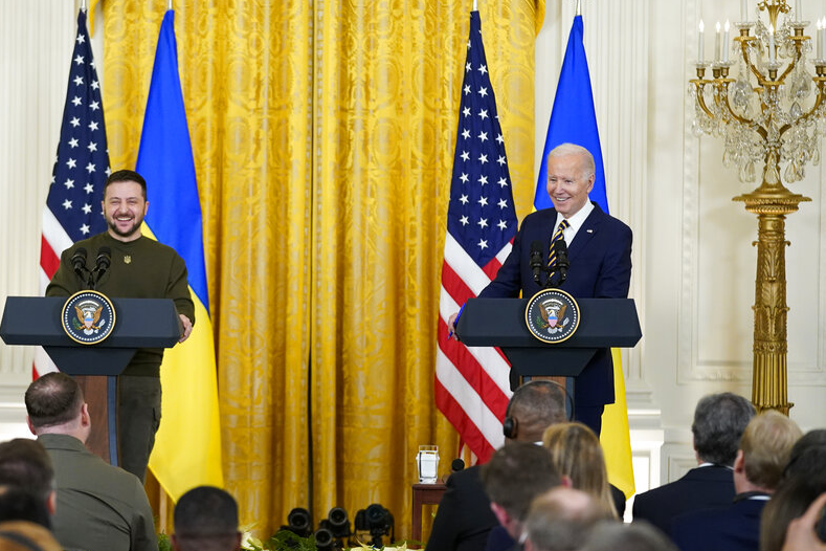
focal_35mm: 157
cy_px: 279
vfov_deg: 8.7
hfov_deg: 13.1
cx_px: 303
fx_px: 3602
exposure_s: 1/400
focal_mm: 121
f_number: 2.8
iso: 3200
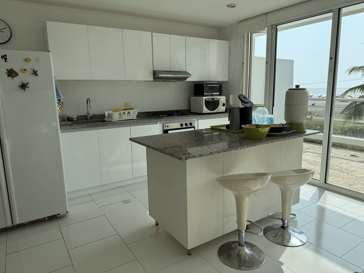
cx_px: 182
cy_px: 136
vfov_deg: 56.8
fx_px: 252
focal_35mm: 24
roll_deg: +0.9
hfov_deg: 71.6
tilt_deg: -9.8
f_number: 1.78
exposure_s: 1/4975
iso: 125
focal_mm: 6.76
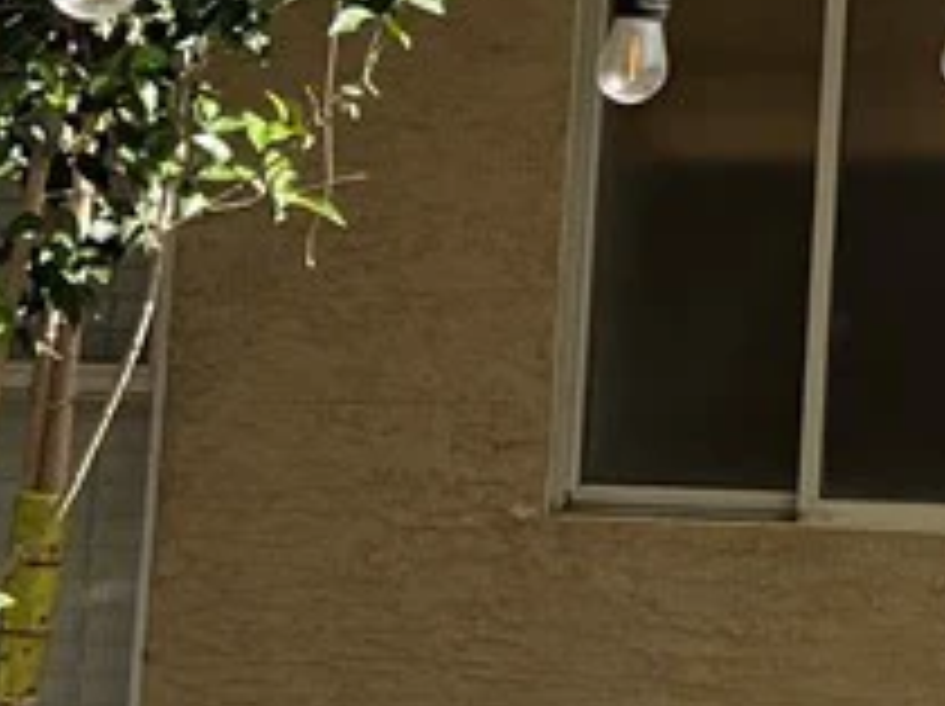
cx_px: 1696
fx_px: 3463
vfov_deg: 11.0
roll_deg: -0.9
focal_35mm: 127
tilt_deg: +9.4
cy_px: -504
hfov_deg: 13.9
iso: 50
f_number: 1.5
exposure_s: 1/2841
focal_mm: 5.7
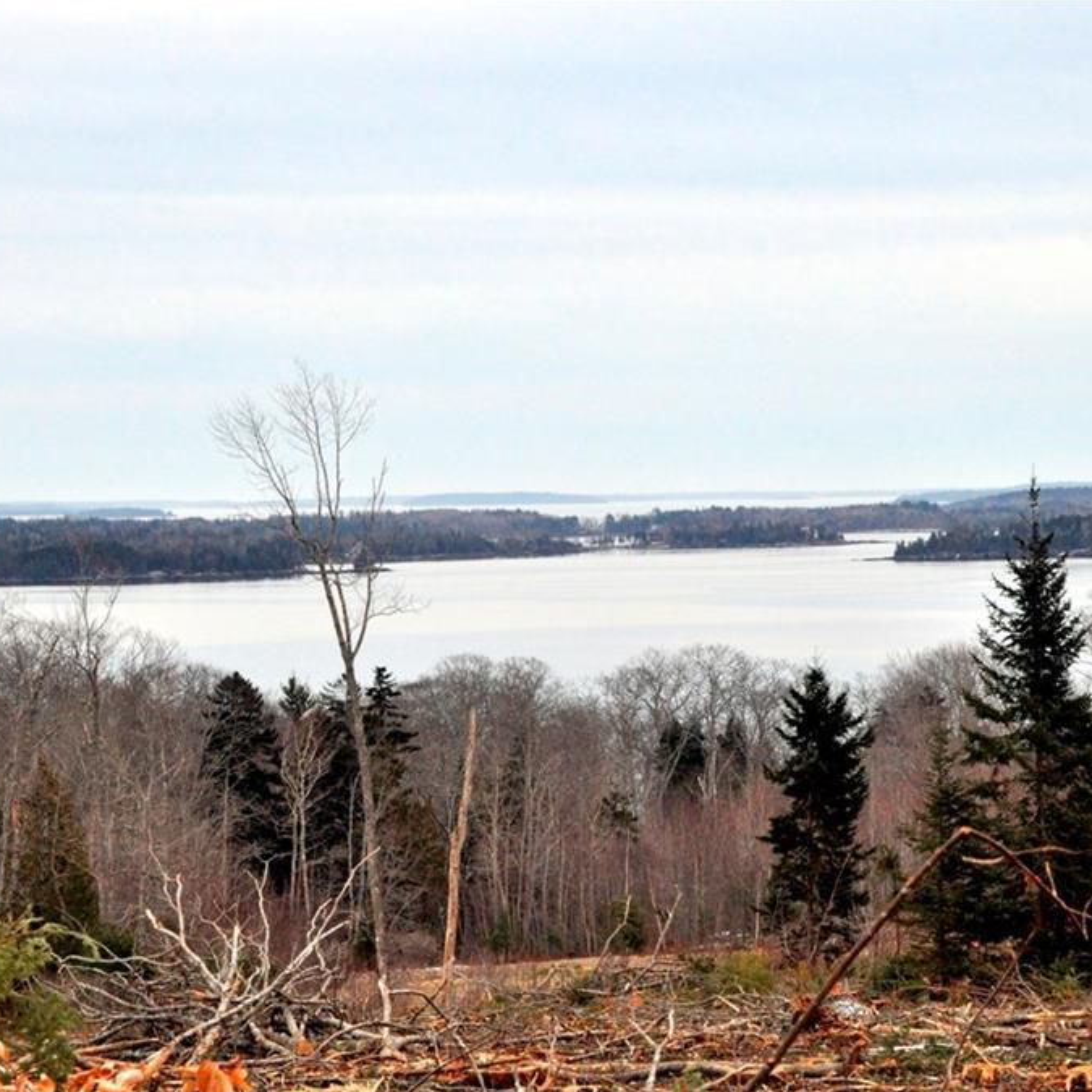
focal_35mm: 112
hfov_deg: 15.6
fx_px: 3997
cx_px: 600
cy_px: 546
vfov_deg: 15.6
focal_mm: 58
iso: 800
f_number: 16
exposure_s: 1/320
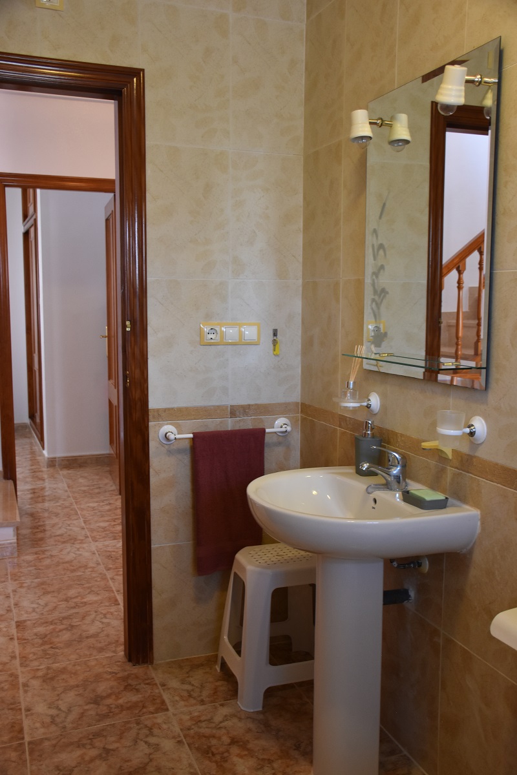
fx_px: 743
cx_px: 258
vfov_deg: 55.1
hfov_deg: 38.4
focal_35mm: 34
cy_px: 388
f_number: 4
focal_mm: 23
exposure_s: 1/60
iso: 800
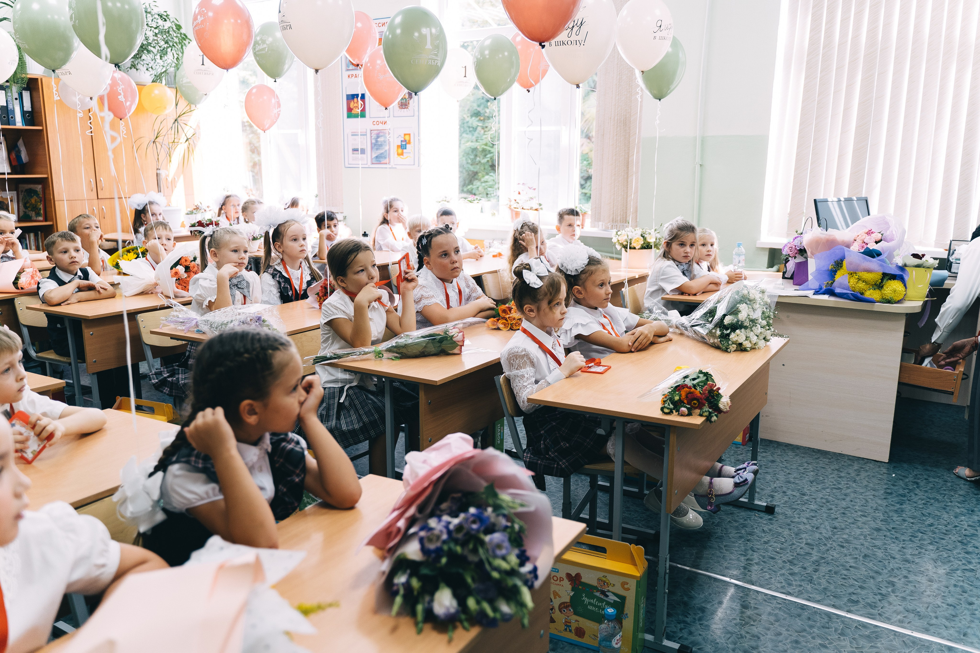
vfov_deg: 46.4
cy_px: 326
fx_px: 762
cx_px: 490
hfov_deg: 65.5
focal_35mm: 28
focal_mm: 28
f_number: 2.8
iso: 640
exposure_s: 1/250
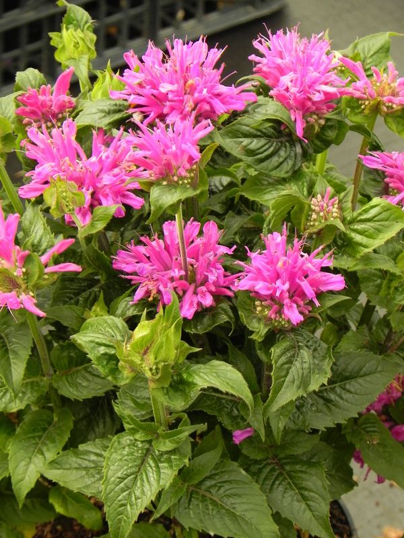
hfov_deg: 6.0
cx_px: 202
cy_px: 269
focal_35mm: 247
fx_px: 3844
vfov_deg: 8.0
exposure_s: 1/250
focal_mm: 44
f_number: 5
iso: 160
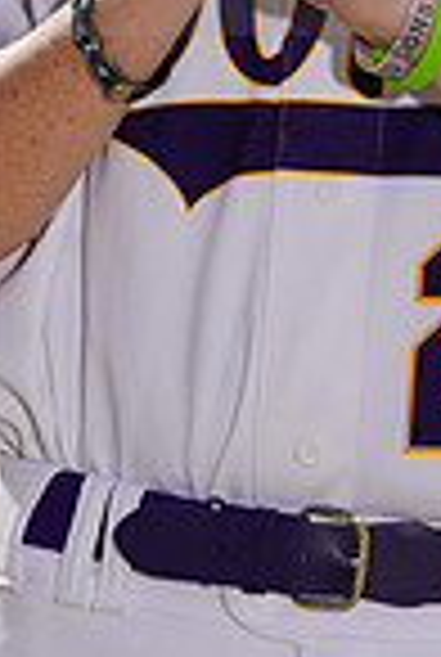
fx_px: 16239
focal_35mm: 888
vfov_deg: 2.3
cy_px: -108
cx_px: 506
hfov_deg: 1.6
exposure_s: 1/250
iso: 100
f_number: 11
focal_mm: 224
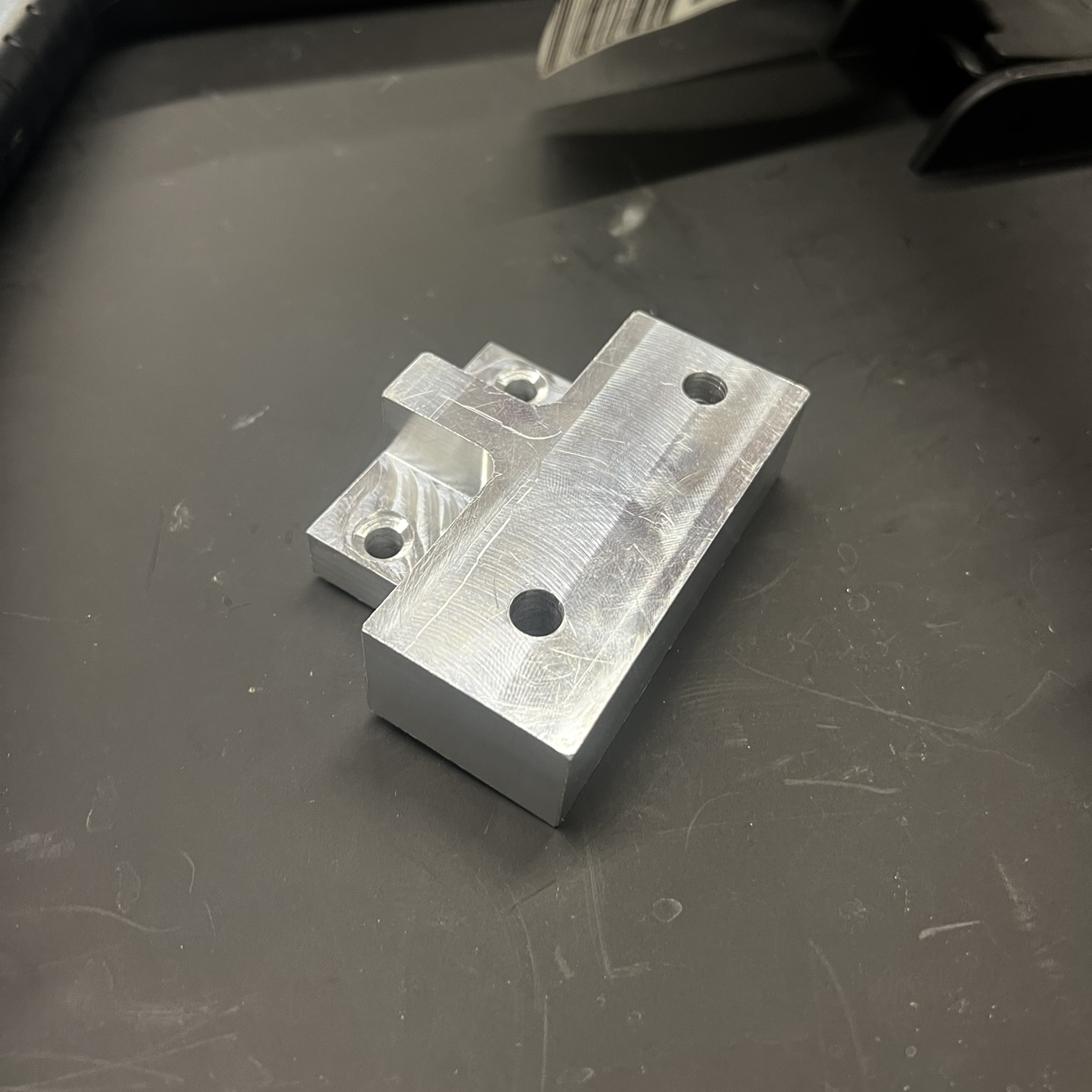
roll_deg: -1.8
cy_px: 434
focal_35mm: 31
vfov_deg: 52.2
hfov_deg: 52.5
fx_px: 1106
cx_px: 552
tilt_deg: -44.7
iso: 125
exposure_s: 1/60
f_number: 1.5
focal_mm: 5.7
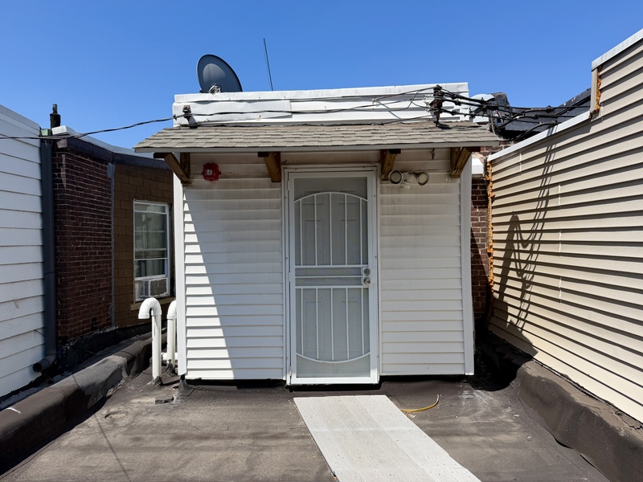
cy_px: 241
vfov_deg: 56.8
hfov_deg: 71.6
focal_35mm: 24
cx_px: 322
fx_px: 446
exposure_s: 1/4167
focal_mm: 6.76
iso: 80
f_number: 1.78
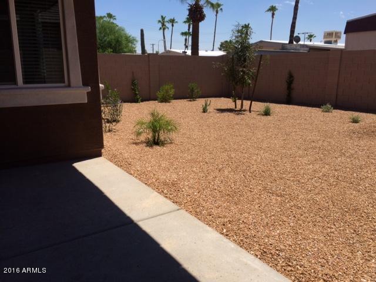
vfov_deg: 48.2
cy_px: 141
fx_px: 315
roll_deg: +0.1
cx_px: 188
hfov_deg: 61.7
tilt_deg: -15.8
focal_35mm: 29
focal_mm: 4.15
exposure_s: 1/2564
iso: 32
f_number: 2.2
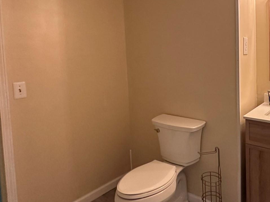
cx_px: 180
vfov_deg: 46.1
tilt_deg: -2.4
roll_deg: +1.8
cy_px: 68
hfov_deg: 58.6
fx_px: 234
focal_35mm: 30
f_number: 2.2
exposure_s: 1/60
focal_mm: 2.22
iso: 500
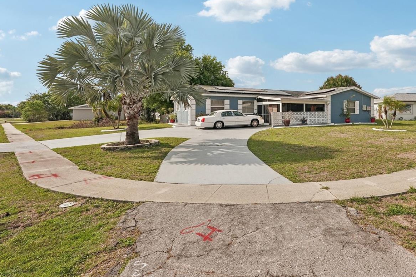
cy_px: 110
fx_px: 254
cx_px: 279
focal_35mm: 22
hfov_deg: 76.0
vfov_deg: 56.7
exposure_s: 1/1600
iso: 400
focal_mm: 16
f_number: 8
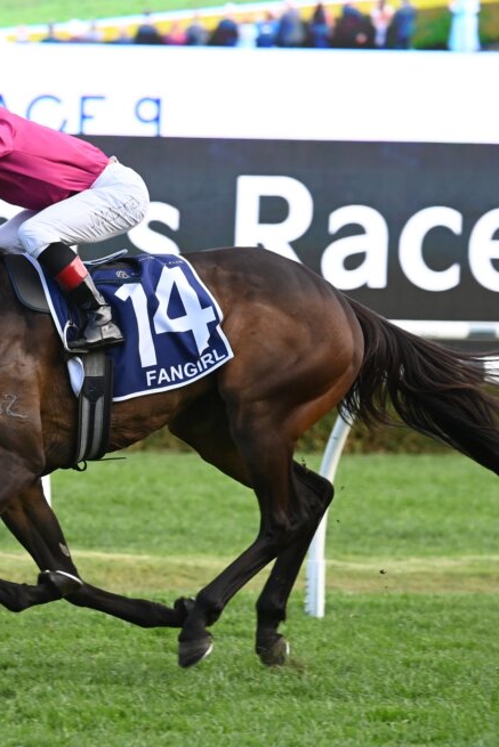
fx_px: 7148
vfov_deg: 6.0
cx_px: 59
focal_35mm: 344
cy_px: 371
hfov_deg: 4.0
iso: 1800
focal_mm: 220
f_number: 5.3
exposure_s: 1/1250
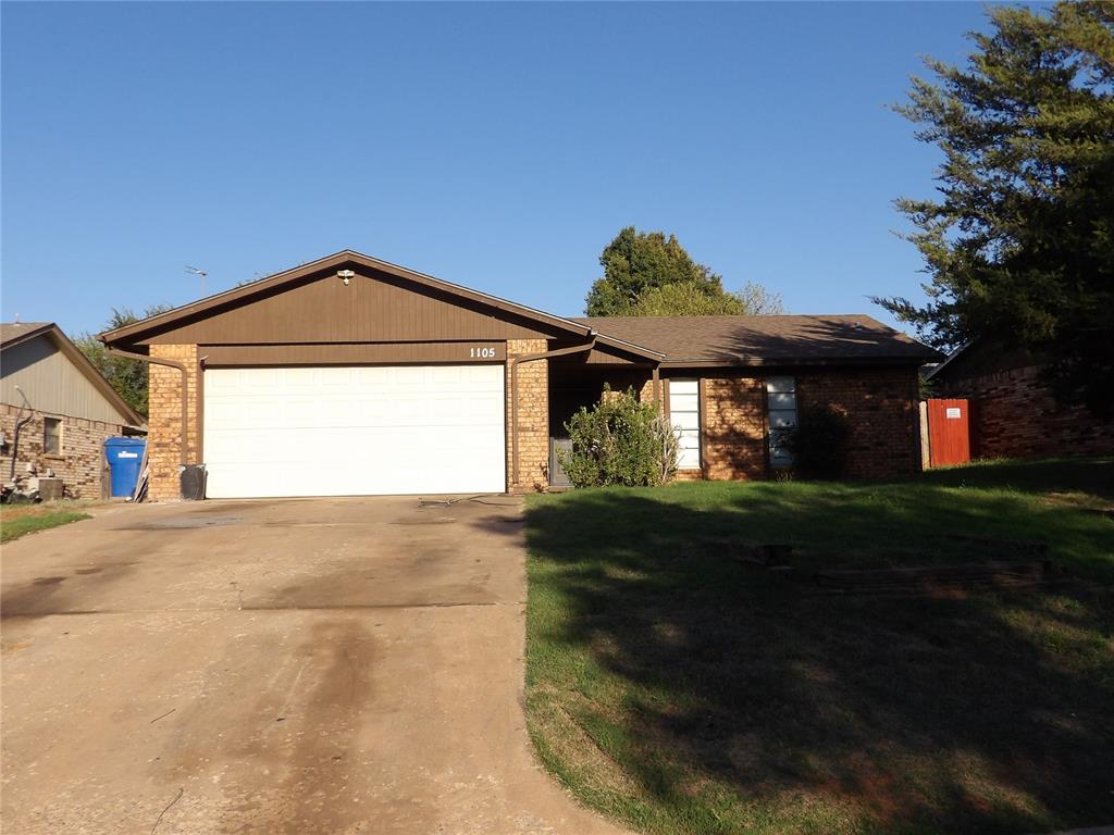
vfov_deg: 42.9
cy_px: 418
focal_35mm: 33
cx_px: 557
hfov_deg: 55.4
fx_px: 1062
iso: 100
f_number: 3.6
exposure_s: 1/948
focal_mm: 5.9
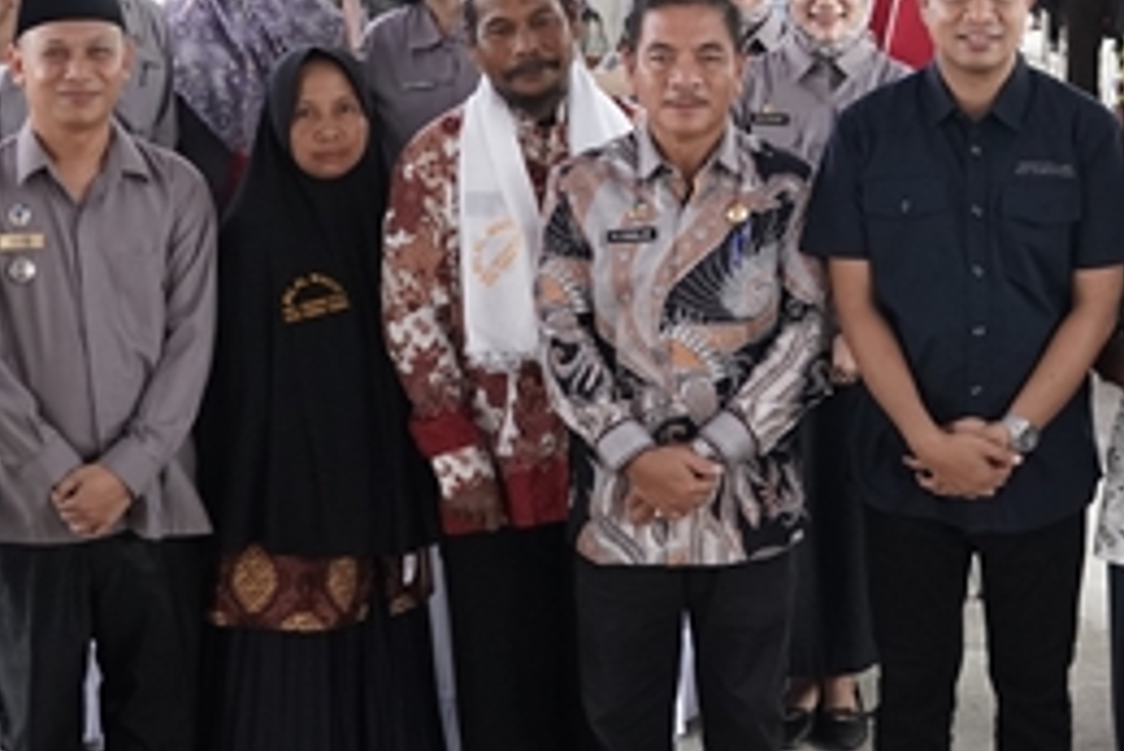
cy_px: 33
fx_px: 2780
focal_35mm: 89
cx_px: 1011
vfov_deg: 15.2
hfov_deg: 22.3
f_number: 4
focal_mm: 24
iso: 1600
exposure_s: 1/250
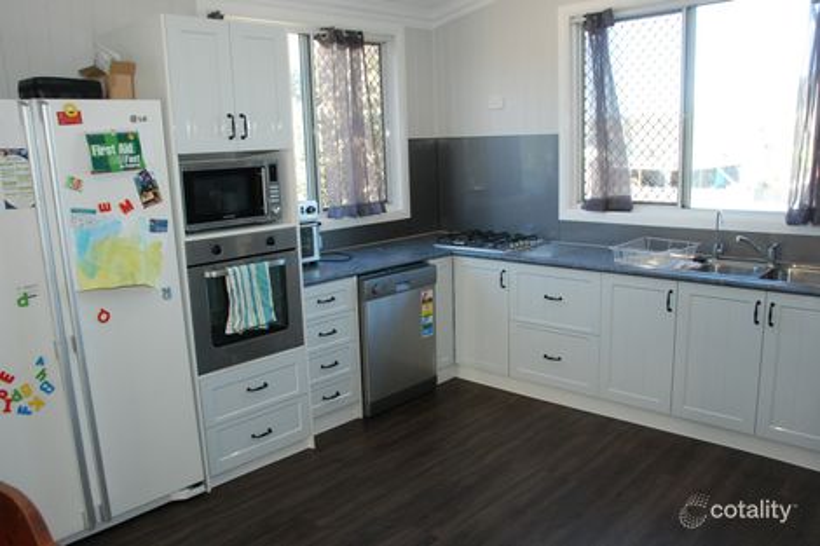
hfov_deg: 61.9
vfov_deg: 43.6
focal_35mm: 30
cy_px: 273
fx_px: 683
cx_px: 410
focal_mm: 20
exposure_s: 1/80
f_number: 7.1
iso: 800
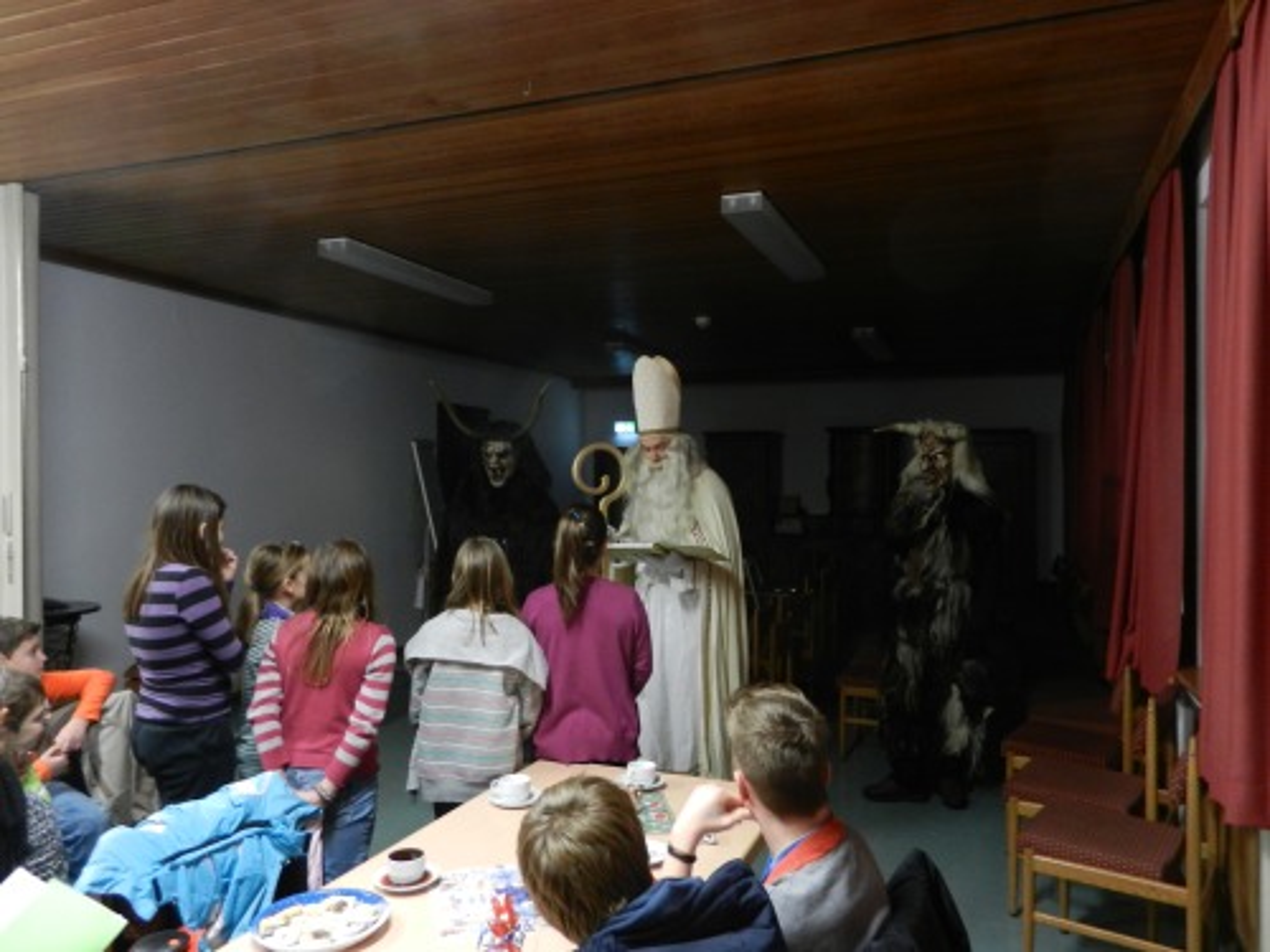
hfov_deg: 69.4
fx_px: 917
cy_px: 476
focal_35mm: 25
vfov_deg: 54.9
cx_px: 635
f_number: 3.5
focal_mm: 4.5
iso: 400
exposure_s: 1/15
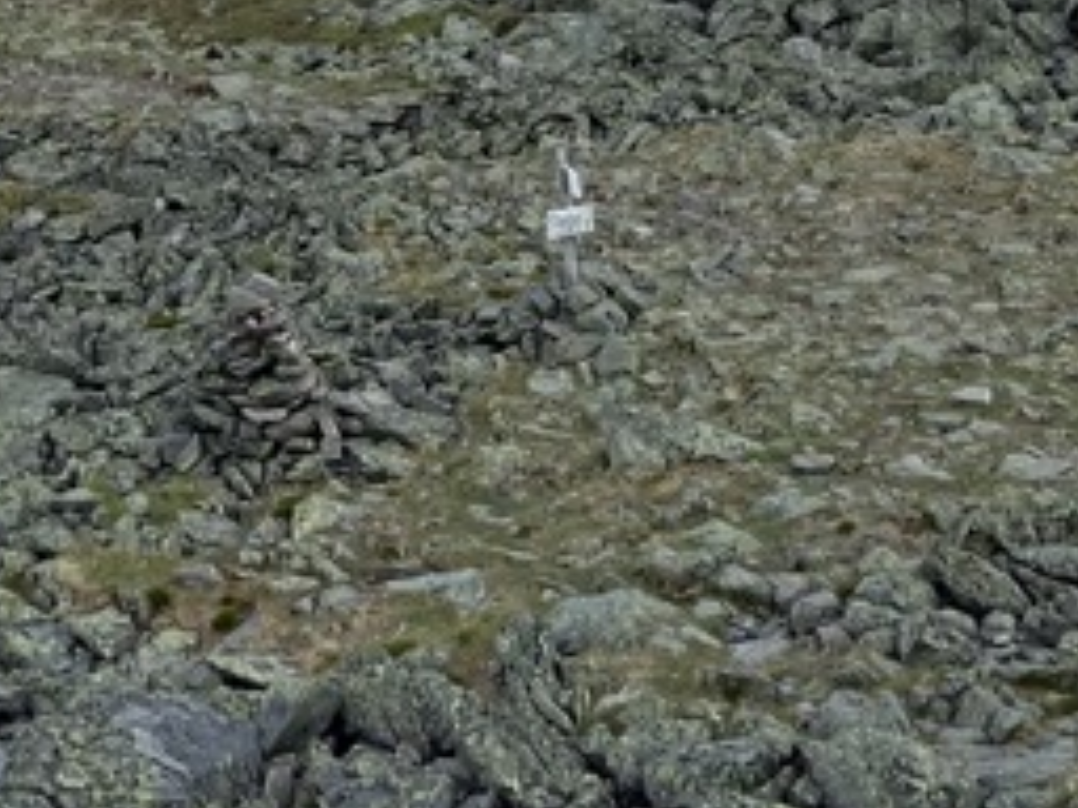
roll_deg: -0.9
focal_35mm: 104
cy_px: -480
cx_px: 678
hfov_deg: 18.9
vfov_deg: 13.3
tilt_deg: -7.5
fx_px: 3239
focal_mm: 5.7
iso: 50
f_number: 1.5
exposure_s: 1/4274
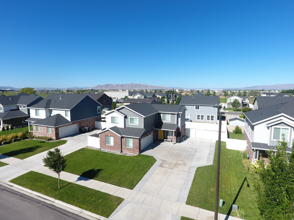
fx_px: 170
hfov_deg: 81.7
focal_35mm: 20
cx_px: 147
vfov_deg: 66.0
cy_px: 110
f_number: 2.8
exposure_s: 1/857
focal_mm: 3.61
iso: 100
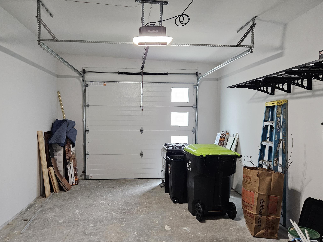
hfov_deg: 65.3
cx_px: 151
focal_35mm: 27
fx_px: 252
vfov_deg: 51.3
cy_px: 131
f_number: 1.8
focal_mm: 5.4
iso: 640
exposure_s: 1/120
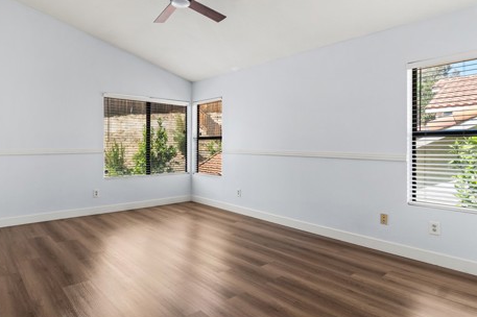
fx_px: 278
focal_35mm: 21
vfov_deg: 59.2
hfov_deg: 80.7
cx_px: 201
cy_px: 137
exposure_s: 1/2.5
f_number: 7.1
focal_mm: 10
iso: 100
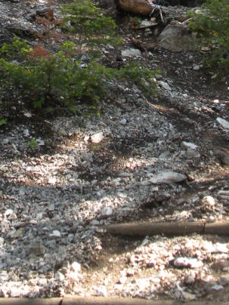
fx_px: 838
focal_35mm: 95
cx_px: 110
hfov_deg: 15.6
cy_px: -68
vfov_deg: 19.4
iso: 88
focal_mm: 6.3
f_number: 3.5
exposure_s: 1/117
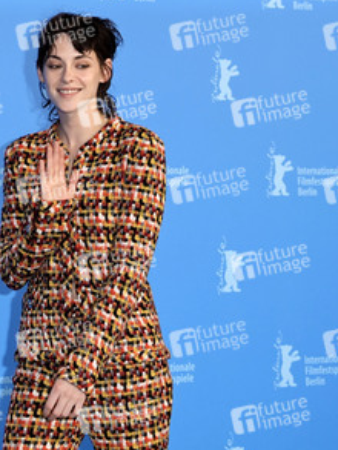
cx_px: 76
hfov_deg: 15.3
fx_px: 1249
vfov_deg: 20.4
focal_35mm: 96
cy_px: 224
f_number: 5.6
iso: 1000
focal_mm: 65
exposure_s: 1/250
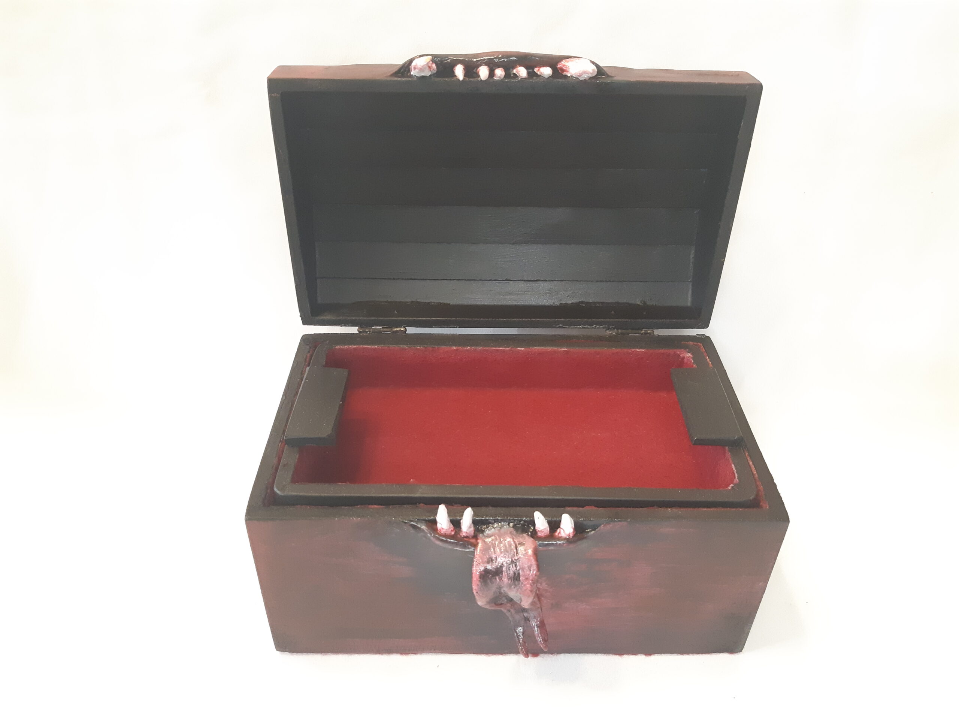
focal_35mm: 26
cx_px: 480
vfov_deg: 53.1
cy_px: 360
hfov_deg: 67.3
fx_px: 720
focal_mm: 3.93
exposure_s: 1/50
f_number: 1.7
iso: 400
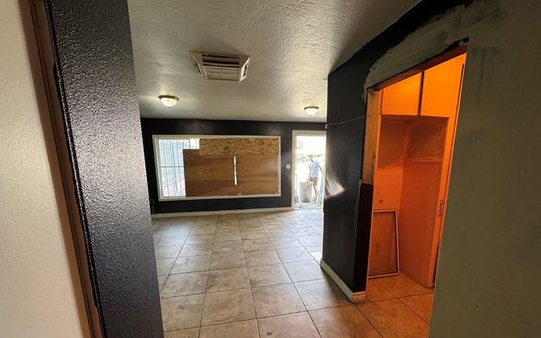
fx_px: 221
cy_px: 197
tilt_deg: -10.2
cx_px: 271
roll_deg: +0.7
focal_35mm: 15
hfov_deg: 101.4
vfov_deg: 74.3
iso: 320
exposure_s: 1/120
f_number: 2.2
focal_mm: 2.22
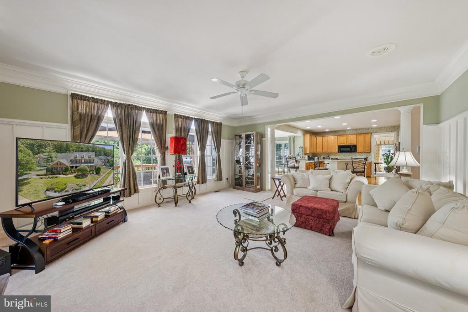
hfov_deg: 112.6
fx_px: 156
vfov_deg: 90.1
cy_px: 156
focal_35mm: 12
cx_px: 234
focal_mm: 12
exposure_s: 1/30
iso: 640
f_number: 7.1
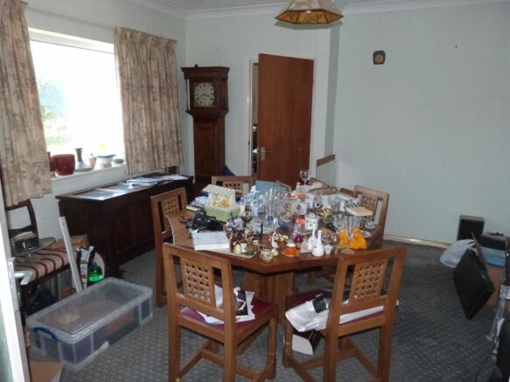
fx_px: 368
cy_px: 191
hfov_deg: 69.4
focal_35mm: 25
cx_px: 255
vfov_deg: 54.9
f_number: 2.8
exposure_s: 1/125
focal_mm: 4.5
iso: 400
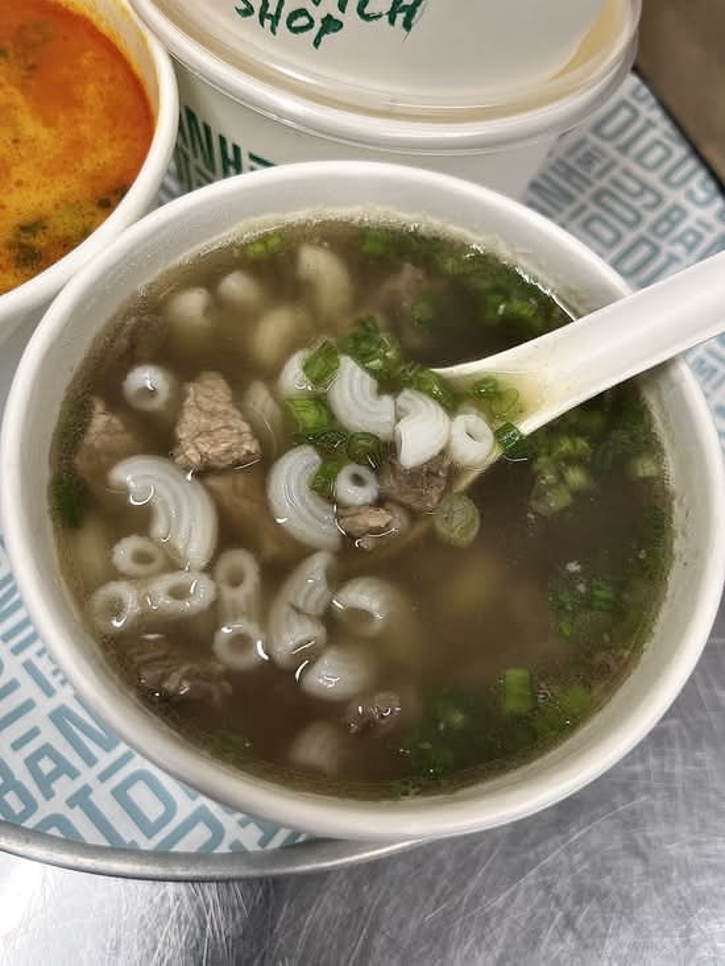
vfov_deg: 67.3
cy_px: 483
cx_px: 362
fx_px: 726
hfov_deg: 53.1
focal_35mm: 26
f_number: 1.6
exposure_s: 1/120
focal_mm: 5.1
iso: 80
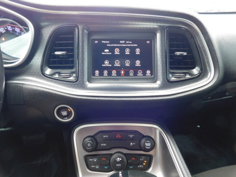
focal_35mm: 23
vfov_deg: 58.9
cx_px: 118
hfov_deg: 73.9
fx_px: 157
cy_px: 88
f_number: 3
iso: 320
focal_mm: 4
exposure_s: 1/30
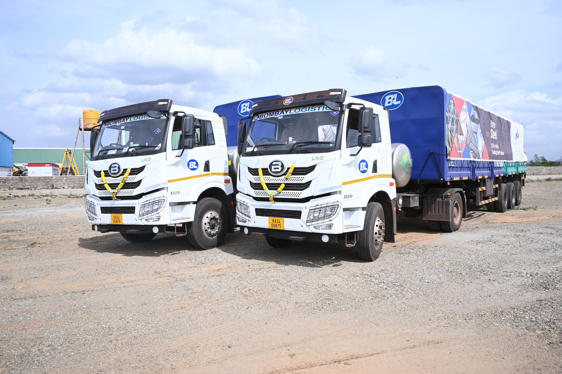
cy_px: 187
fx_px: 437
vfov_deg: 46.3
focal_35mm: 28
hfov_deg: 65.5
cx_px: 281
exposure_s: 1/160
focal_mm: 28
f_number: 18
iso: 320
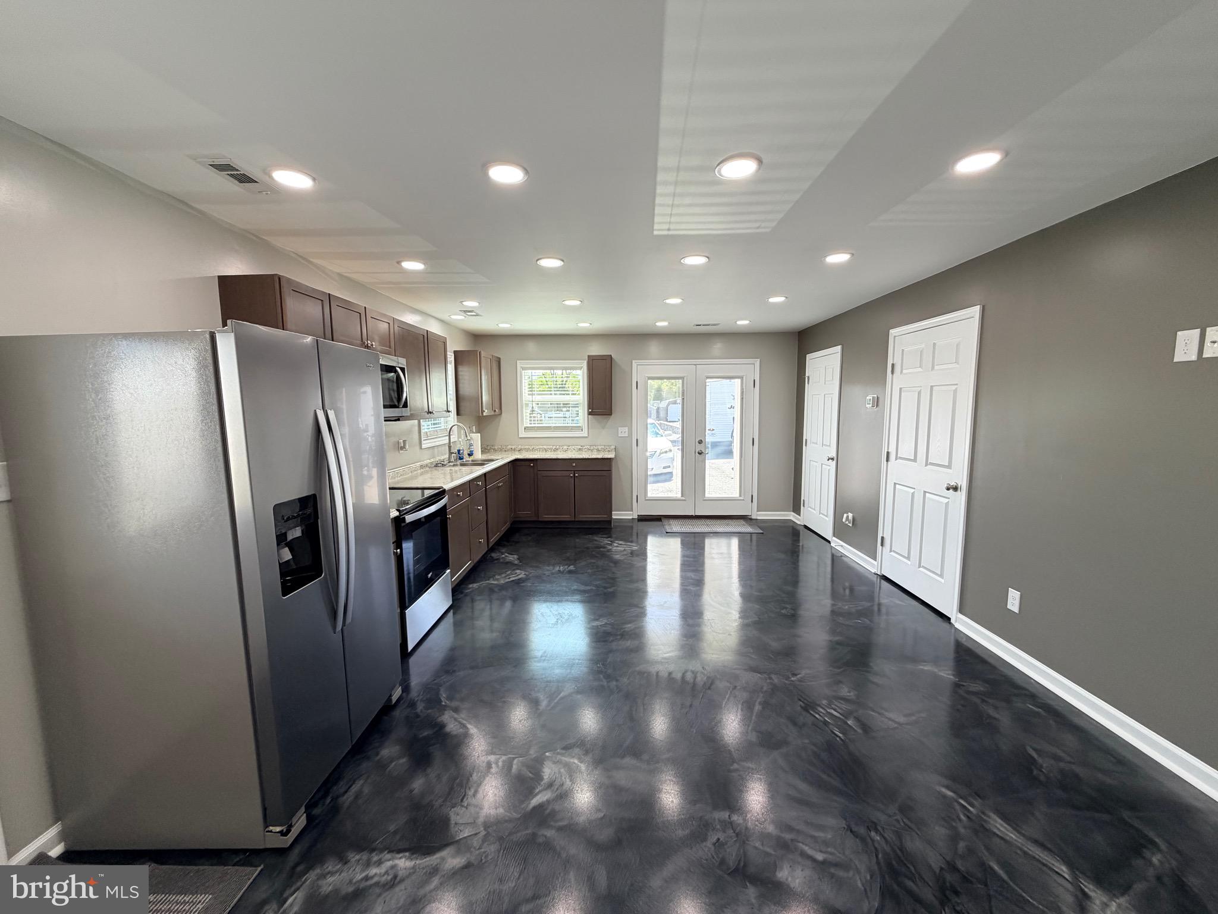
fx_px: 493
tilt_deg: -6.2
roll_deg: +0.8
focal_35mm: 14
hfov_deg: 102.1
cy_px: 457
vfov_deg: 85.7
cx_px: 609
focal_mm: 2.22
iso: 125
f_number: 2.2
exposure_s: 1/120
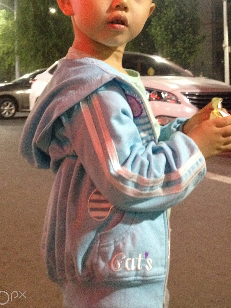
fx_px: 489
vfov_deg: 34.5
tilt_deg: -1.7
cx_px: 132
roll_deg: +1.4
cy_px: 96
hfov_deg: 26.5
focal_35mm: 55
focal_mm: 4.28
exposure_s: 1/15
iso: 500
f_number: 2.4
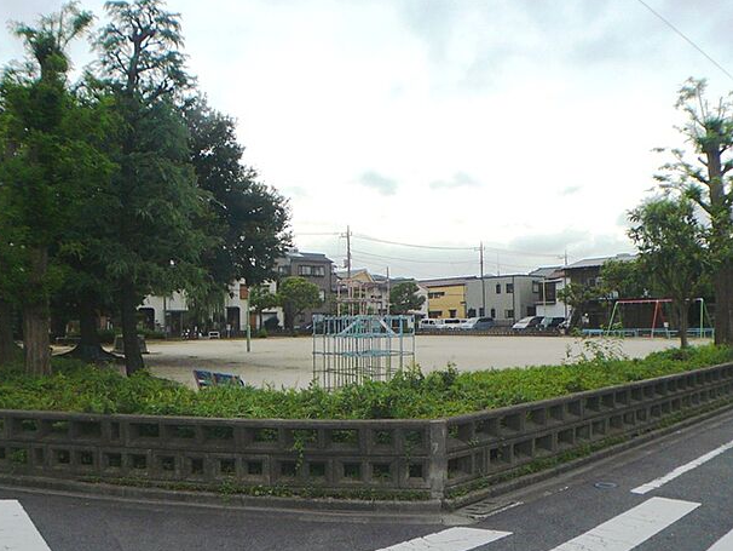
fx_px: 953
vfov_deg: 32.2
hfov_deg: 42.1
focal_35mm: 45
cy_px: 274
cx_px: 359
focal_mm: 4.7
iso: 100
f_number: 8
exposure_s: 1/200
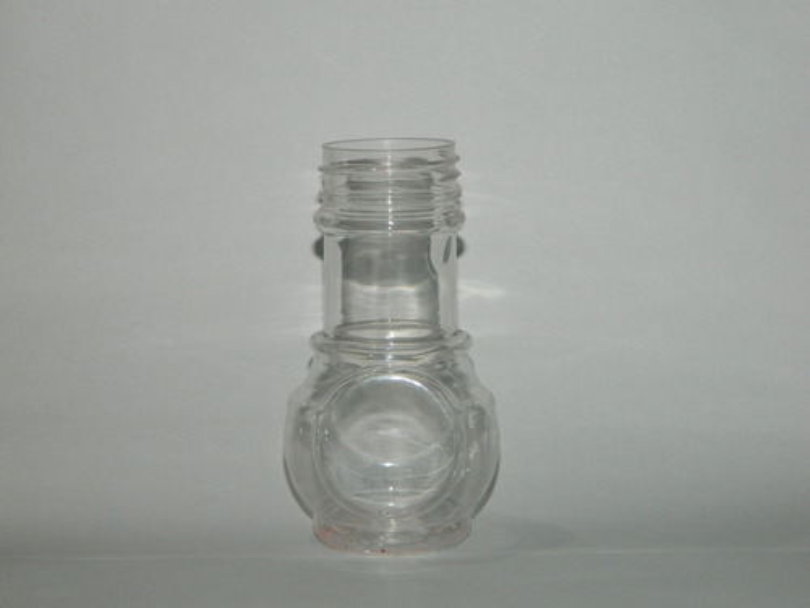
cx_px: 405
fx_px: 2410
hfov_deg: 19.1
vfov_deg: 14.4
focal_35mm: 103
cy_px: 304
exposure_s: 1/60
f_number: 4.5
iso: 200
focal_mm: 18.6
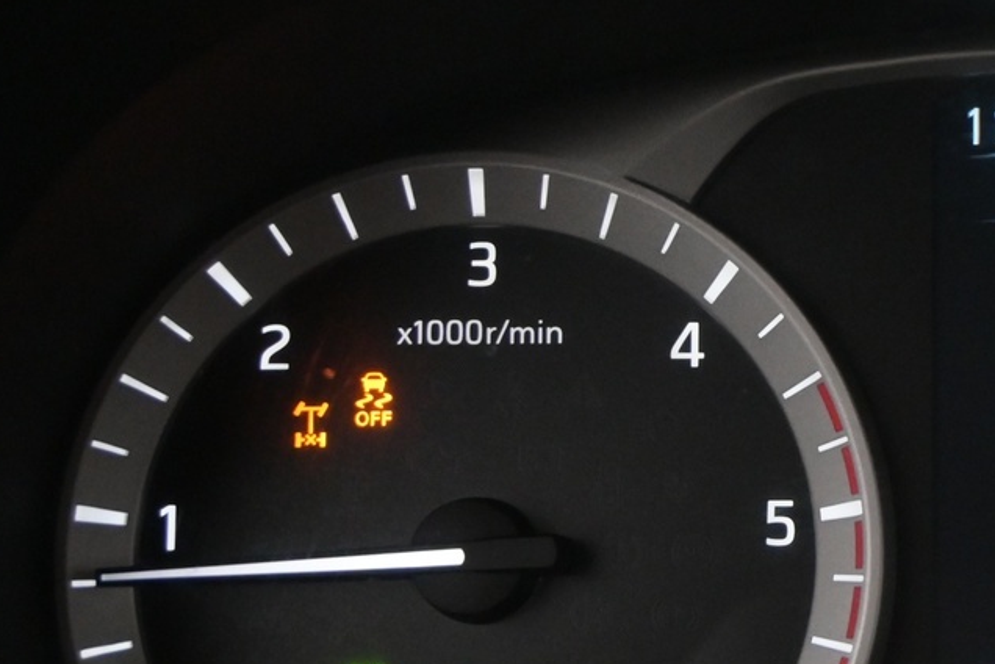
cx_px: 1145
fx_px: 2957
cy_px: 454
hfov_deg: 18.3
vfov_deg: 12.8
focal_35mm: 107
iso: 2500
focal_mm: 28
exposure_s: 1/50
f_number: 4.5
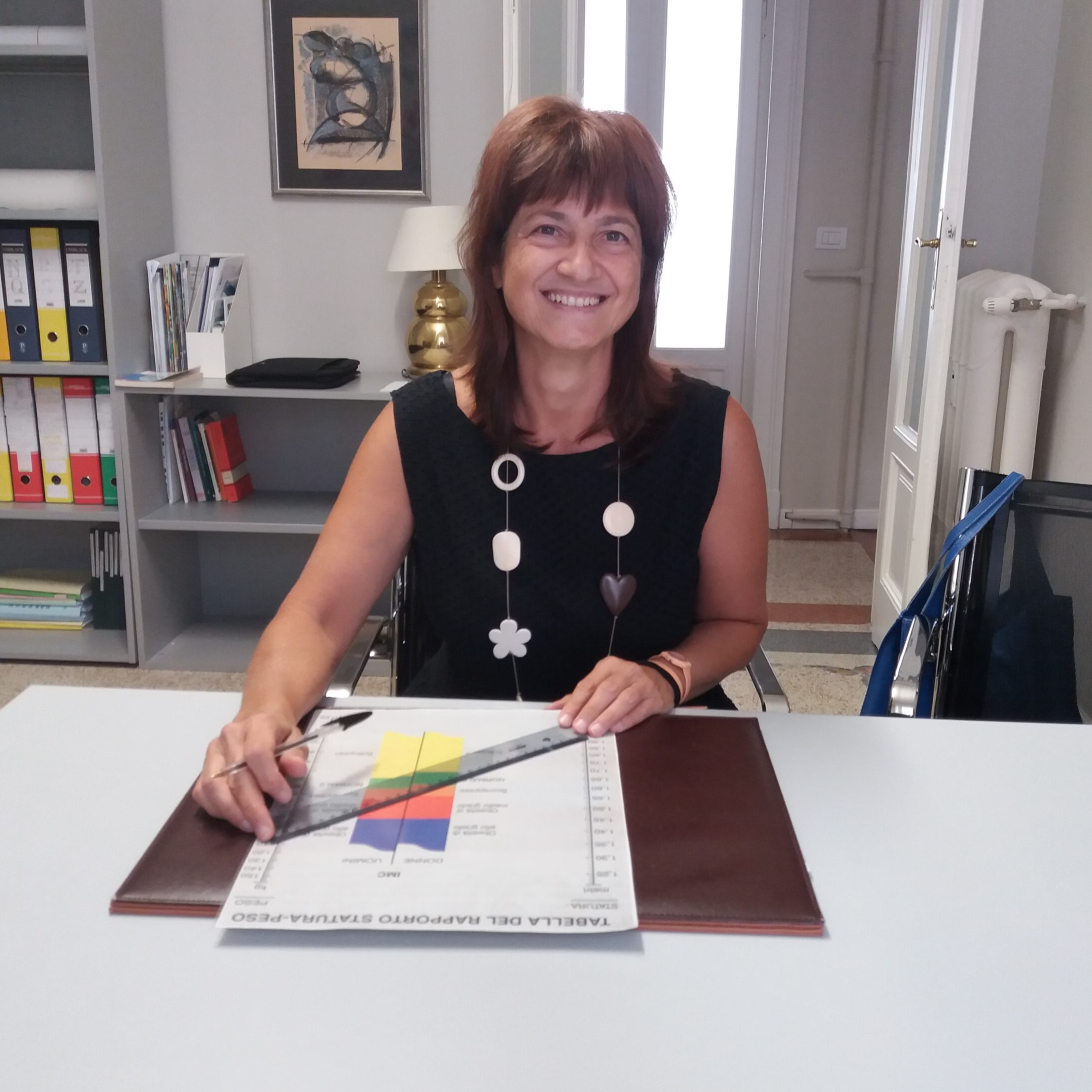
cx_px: 561
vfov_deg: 48.4
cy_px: 538
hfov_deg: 48.4
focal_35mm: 34
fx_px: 1213
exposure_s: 1/33
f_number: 1.9
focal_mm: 3.7
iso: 125
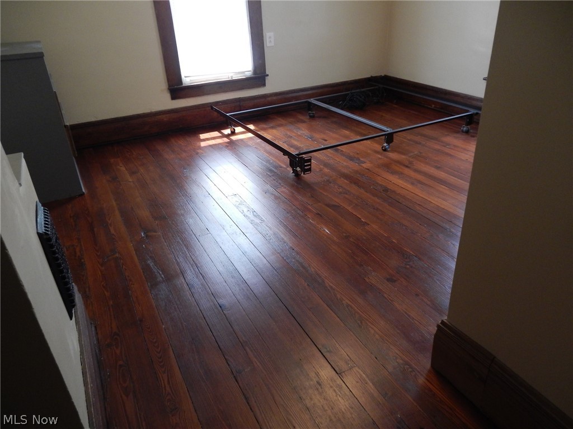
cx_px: 286
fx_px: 414
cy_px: 214
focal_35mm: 25
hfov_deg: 69.4
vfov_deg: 54.9
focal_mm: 4.5
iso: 400
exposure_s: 1/80
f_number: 3.2
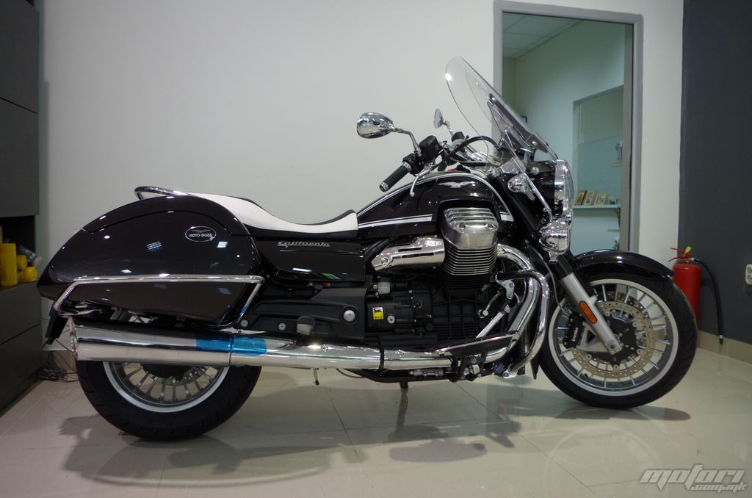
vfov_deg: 47.7
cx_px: 376
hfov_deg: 67.5
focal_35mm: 27
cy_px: 249
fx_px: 563
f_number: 3.5
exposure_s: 1/80
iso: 800
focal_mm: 18
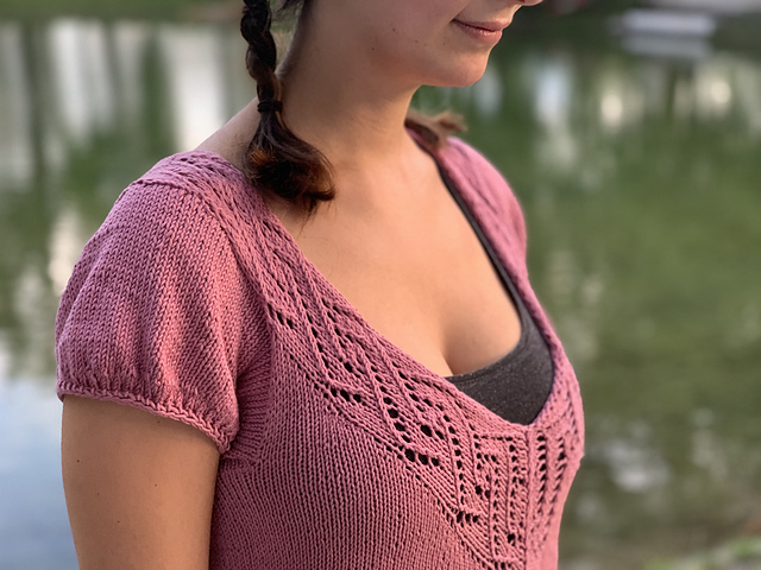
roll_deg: -1.0
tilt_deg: -14.7
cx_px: 380
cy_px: 285
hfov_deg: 36.8
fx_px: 1143
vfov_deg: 28.0
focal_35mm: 52
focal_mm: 6
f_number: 2.4
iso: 160
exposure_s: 1/60
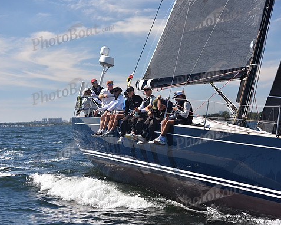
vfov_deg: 14.7
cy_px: 112
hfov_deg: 18.3
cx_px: 146
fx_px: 874
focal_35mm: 105
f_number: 4.5
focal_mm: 92
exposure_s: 1/800
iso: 200
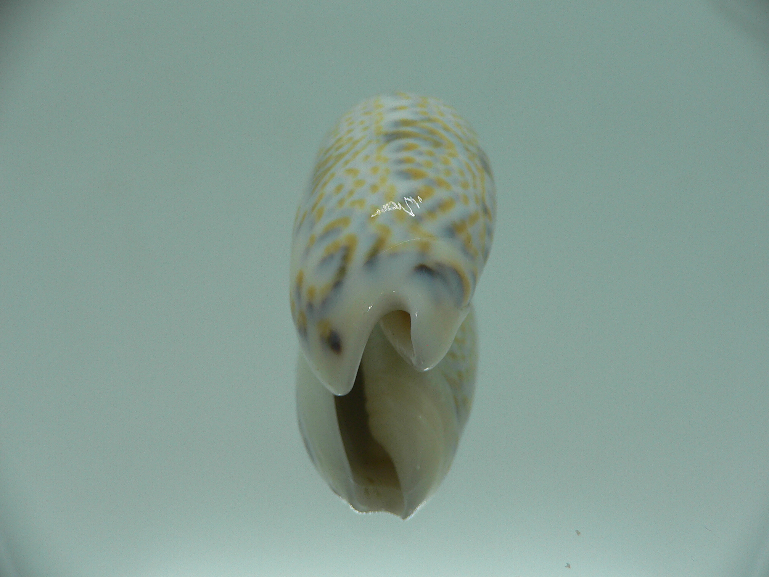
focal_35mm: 35
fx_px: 778
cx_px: 384
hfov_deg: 52.6
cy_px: 288
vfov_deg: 40.7
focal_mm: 4.6
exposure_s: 1/60
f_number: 2.8
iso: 80
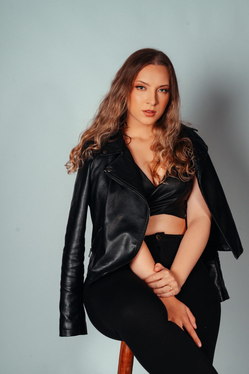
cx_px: 124
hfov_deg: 27.0
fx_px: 519
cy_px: 187
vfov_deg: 39.6
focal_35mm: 50
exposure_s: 1/160
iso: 500
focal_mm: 50
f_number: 7.1
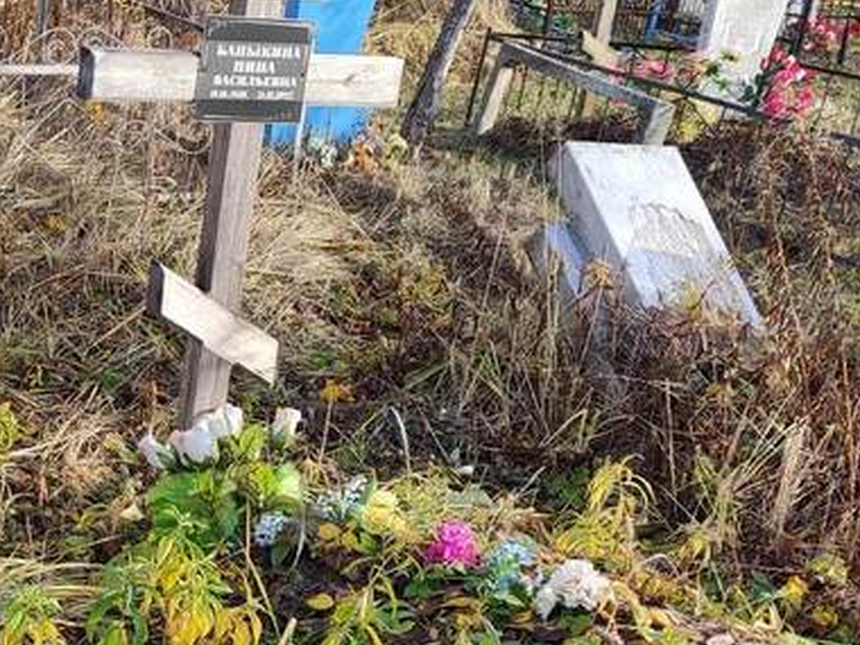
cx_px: 102
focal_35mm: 70
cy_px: 577
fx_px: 1739
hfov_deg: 26.9
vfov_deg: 20.6
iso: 112
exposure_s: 1/342
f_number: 1.75
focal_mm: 4.77
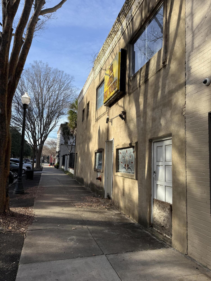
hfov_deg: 56.8
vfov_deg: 71.6
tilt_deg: +5.4
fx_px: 195
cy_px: 140
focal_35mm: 24
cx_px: 106
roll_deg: -2.6
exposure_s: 1/1770
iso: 80
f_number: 1.78
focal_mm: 6.76
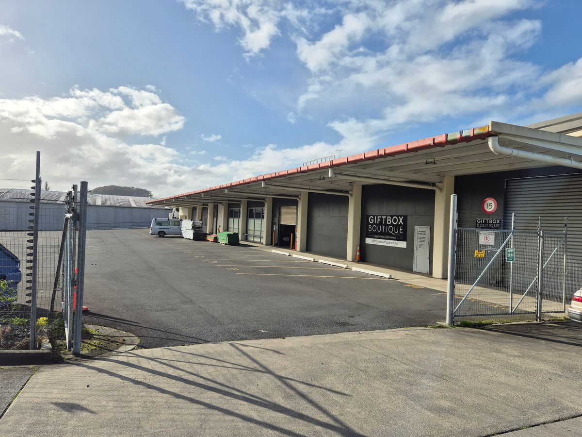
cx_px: 291
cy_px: 218
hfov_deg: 73.9
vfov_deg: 58.9
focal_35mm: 23
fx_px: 387
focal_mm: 5.4
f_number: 1.8
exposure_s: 1/2232
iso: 25
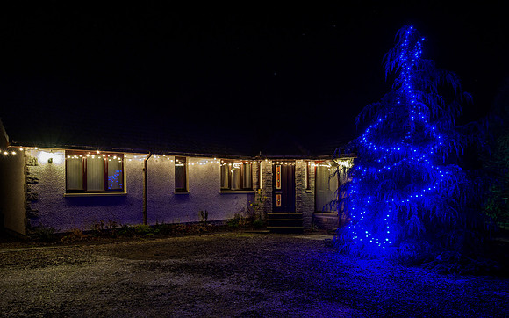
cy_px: 191
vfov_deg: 48.2
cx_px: 254
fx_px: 353
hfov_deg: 71.6
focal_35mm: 25
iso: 64
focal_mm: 12
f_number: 7.1
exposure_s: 8
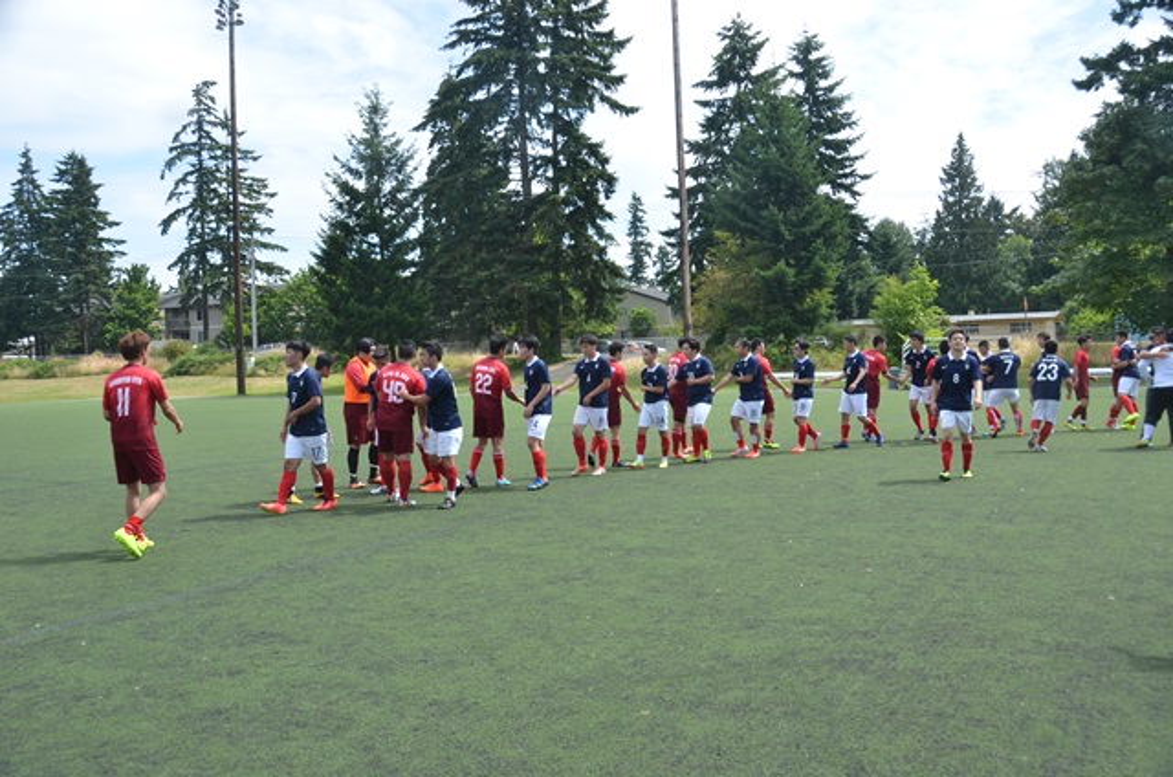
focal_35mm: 33
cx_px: 586
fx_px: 1073
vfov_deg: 39.8
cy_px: 388
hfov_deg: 57.3
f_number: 8
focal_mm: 22
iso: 140
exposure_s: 1/250
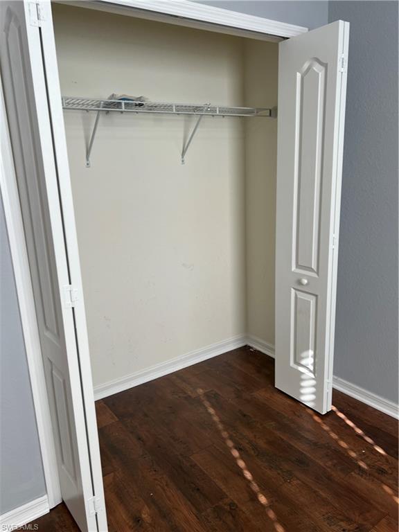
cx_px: 200
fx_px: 400
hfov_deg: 53.1
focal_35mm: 26
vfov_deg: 67.3
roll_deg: +1.9
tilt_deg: -10.3
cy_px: 266
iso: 50
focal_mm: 5.7
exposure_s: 1/120
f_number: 1.5
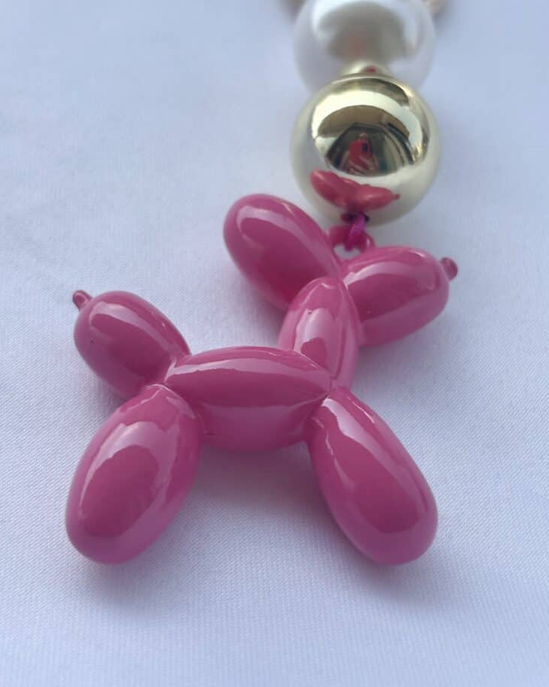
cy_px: 374
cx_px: 282
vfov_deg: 33.0
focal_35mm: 57
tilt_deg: -50.3
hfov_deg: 26.7
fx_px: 1158
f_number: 1.6
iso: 50
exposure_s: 1/3279
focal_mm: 5.96
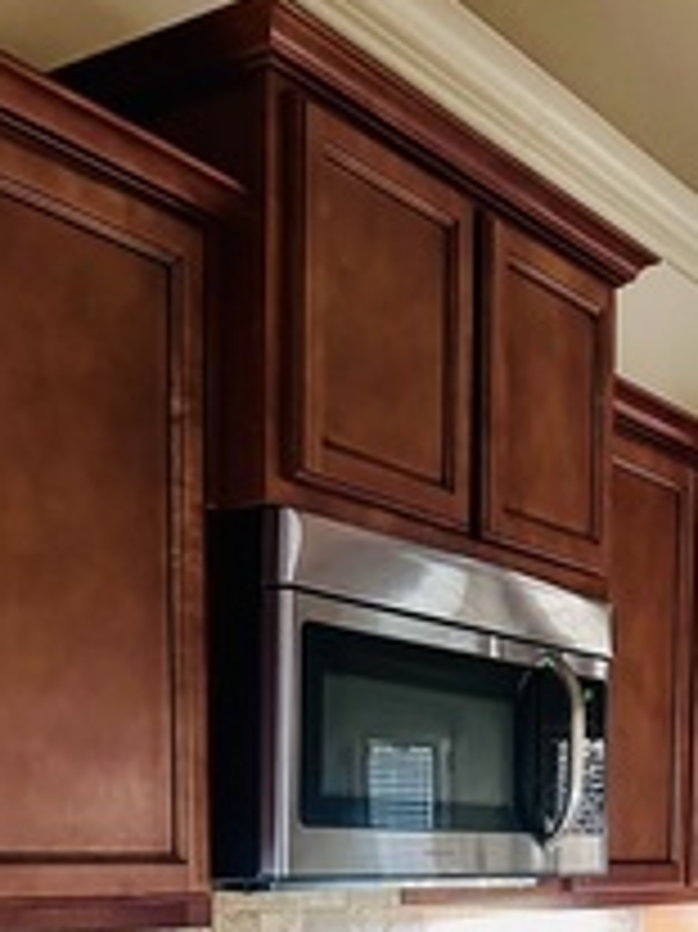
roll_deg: -0.6
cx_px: 435
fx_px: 1561
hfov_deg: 25.1
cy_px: 914
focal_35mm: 58
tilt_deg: -2.1
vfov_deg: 31.0
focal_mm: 6.86
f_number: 1.78
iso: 800
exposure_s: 1/60
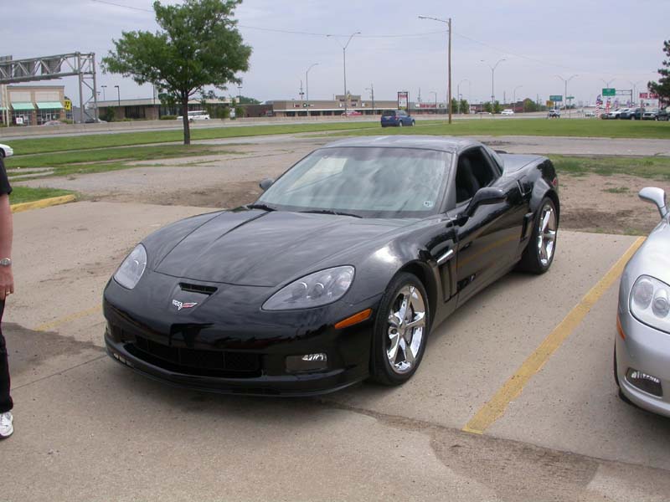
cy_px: 251
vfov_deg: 37.7
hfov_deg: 49.0
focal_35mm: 38
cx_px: 335
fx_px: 735
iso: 100
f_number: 6.7
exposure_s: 1/331
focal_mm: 7.85
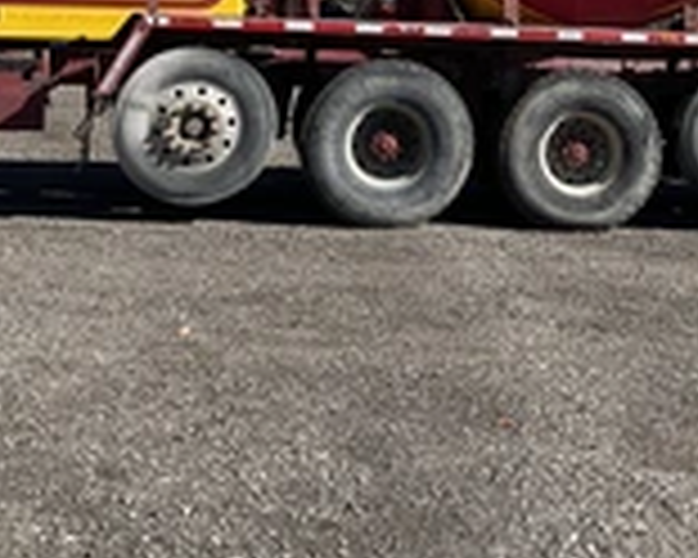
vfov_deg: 20.3
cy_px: -4
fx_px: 1508
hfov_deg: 25.5
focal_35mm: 73
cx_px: 572
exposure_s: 1/1626
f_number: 1.8
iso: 25
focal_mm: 3
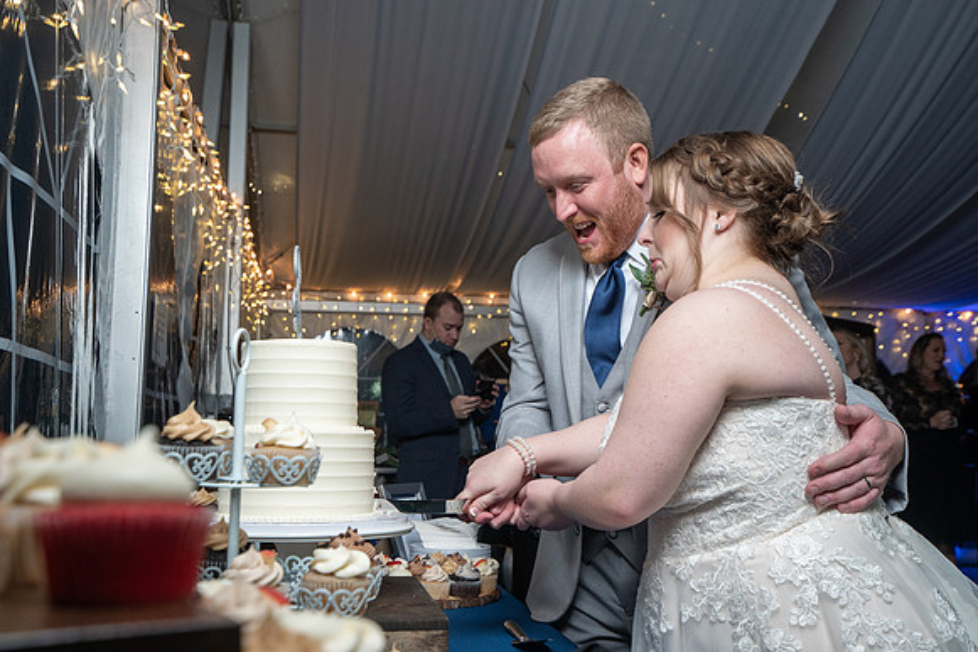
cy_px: 368
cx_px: 489
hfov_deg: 49.0
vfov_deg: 33.8
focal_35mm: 39
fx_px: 1073
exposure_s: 1/250
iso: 2000
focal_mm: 35
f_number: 5.6
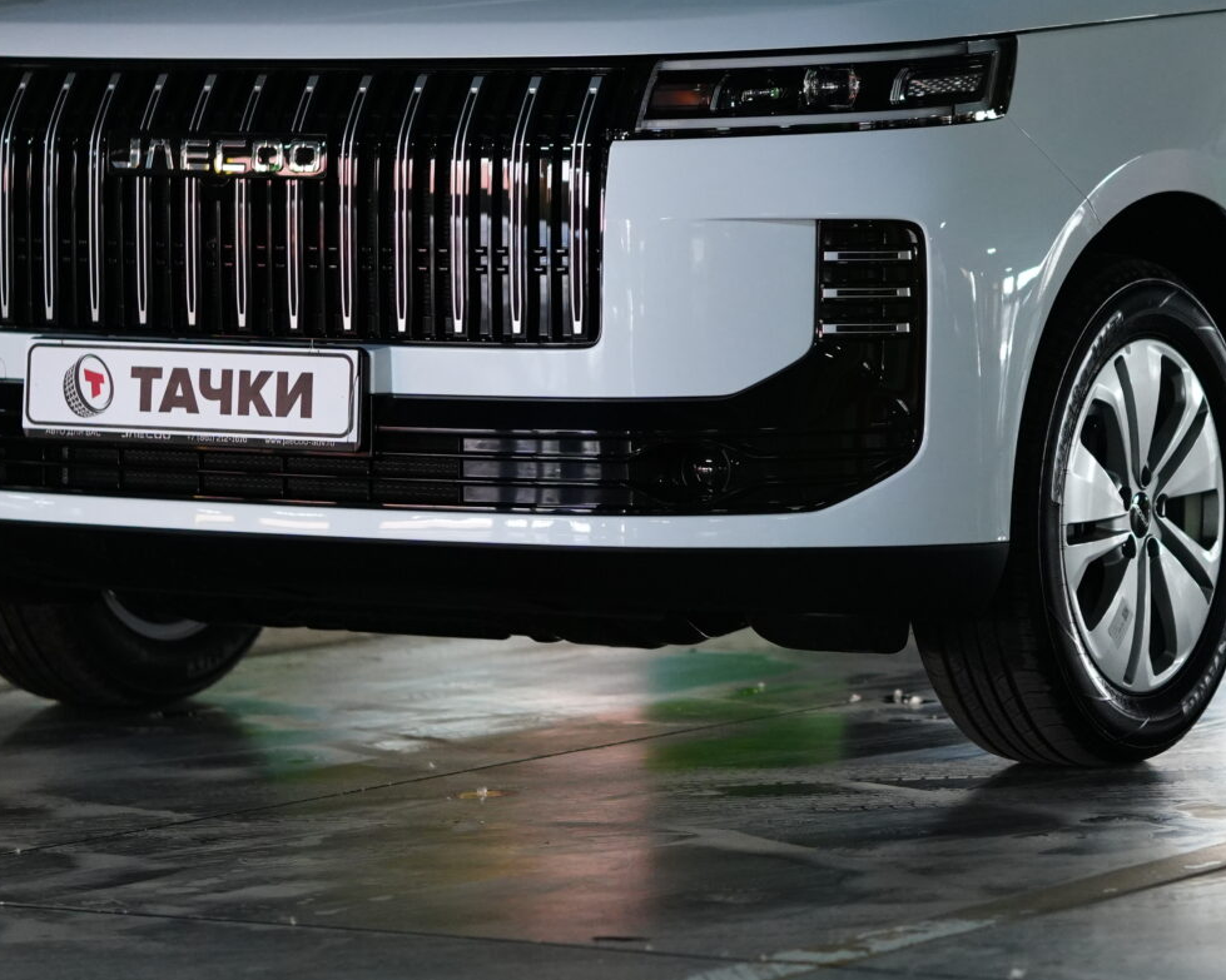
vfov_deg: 9.6
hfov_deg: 12.0
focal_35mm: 161
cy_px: 231
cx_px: 838
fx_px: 5841
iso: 800
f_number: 1.4
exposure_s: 1/125
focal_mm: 56
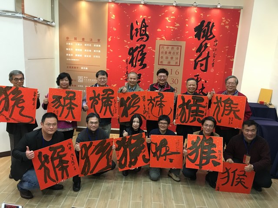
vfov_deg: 48.2
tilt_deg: -12.0
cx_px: 139
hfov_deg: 61.7
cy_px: 104
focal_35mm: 29
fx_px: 233
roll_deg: -3.1
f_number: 2.2
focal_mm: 4.15
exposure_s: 1/30
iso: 200
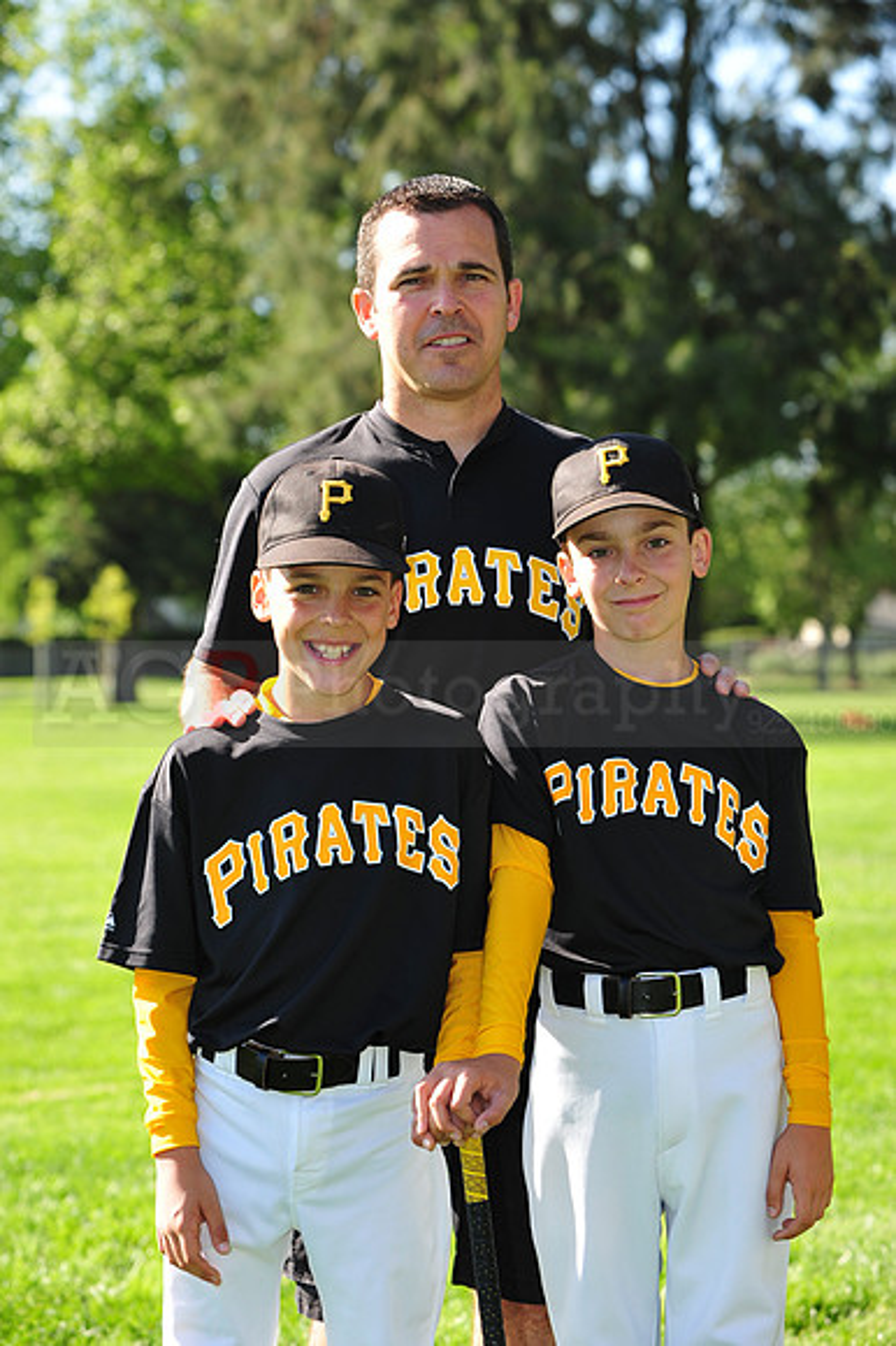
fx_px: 3738
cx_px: 448
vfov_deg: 20.4
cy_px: 673
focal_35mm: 100
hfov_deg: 13.7
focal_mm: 100
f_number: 6.3
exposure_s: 1/250
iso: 200
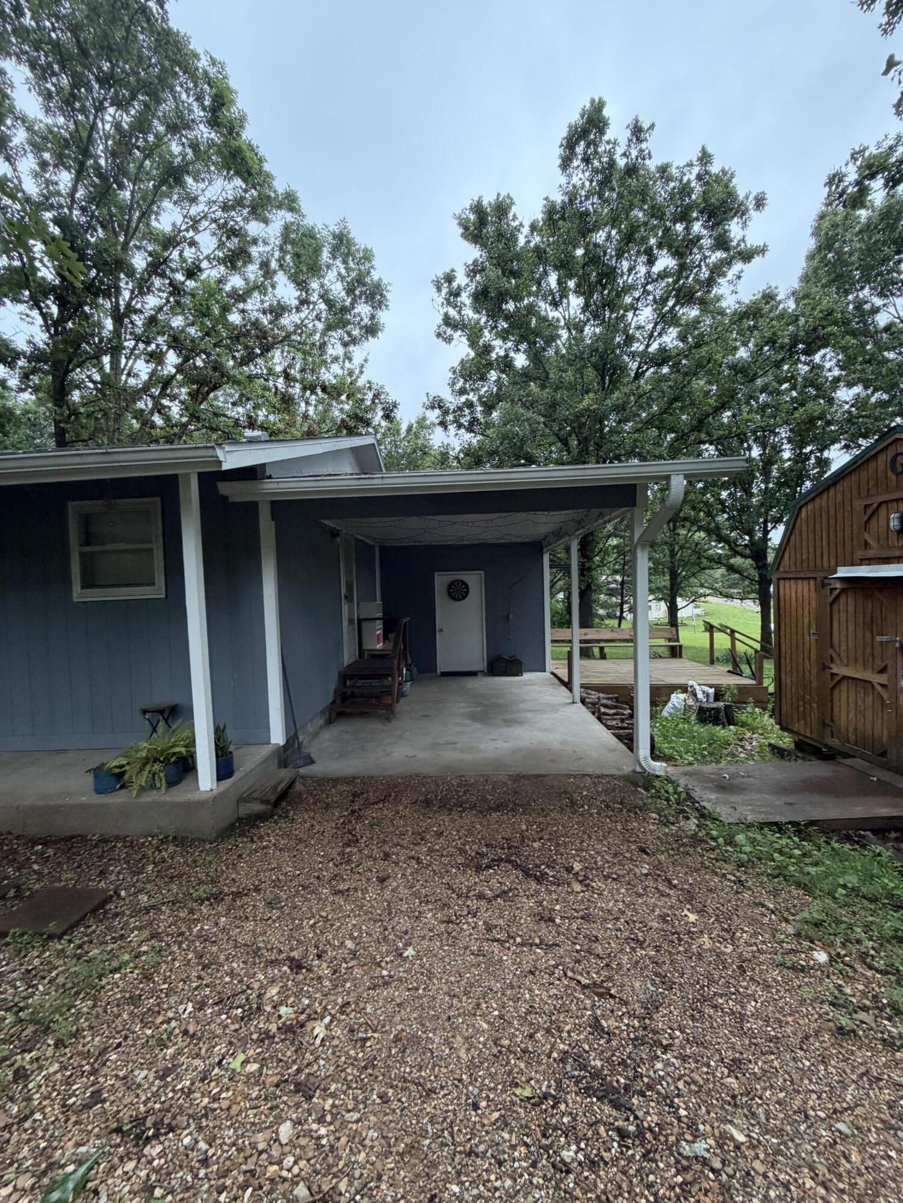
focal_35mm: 14
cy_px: 602
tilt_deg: -0.7
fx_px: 487
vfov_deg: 102.1
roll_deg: +1.6
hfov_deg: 85.7
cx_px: 452
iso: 250
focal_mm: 2.22
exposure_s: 1/121
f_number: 2.2
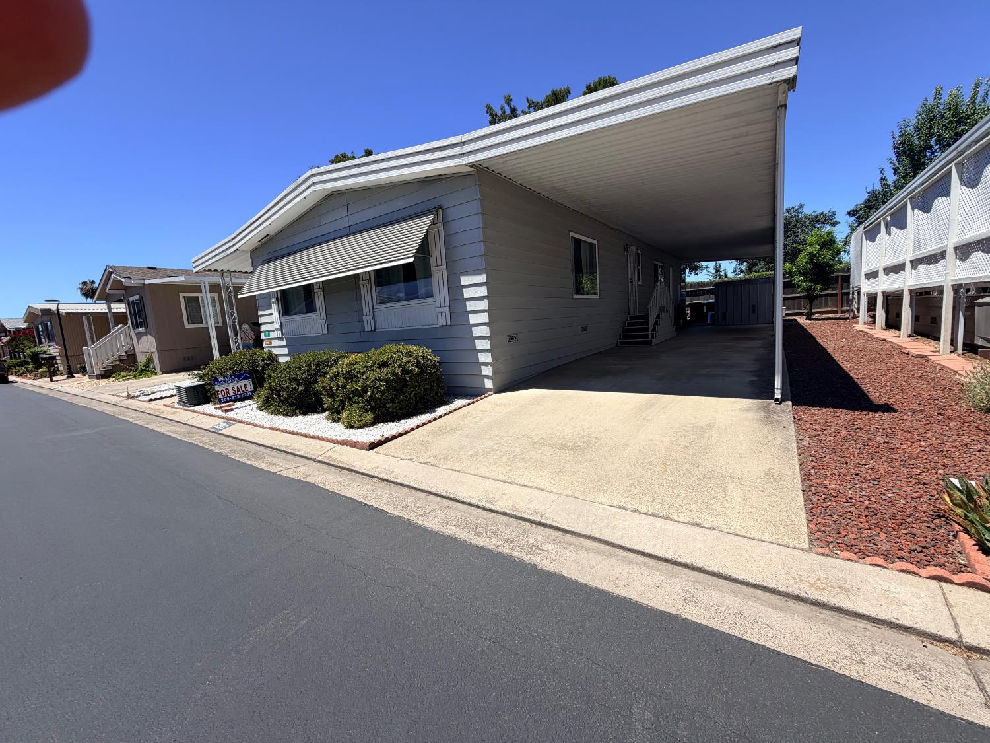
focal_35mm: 14
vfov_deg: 85.7
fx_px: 400
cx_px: 495
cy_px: 372
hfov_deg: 102.1
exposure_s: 1/830
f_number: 2.2
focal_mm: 2.22
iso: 20
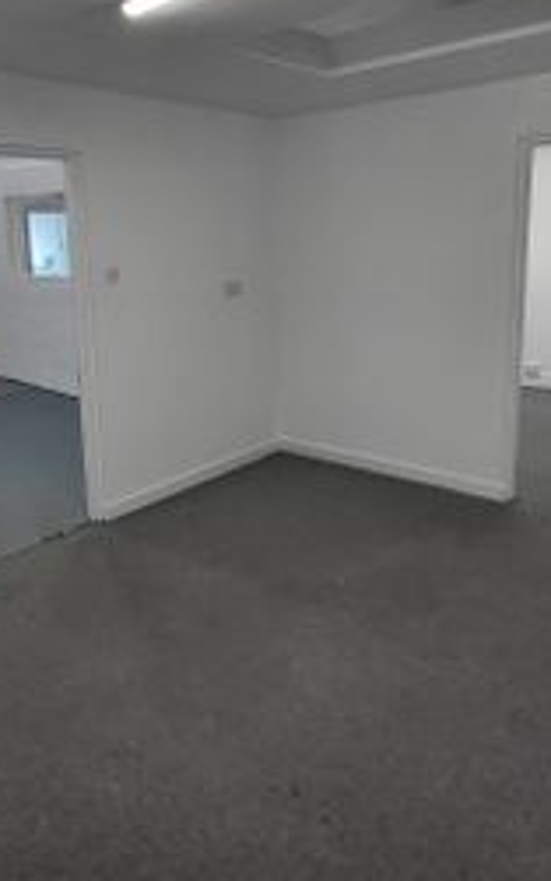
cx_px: 260
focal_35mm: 27
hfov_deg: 46.0
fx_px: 648
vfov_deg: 67.9
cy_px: 369
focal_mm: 1.64
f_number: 2.2
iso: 64
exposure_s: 1/60
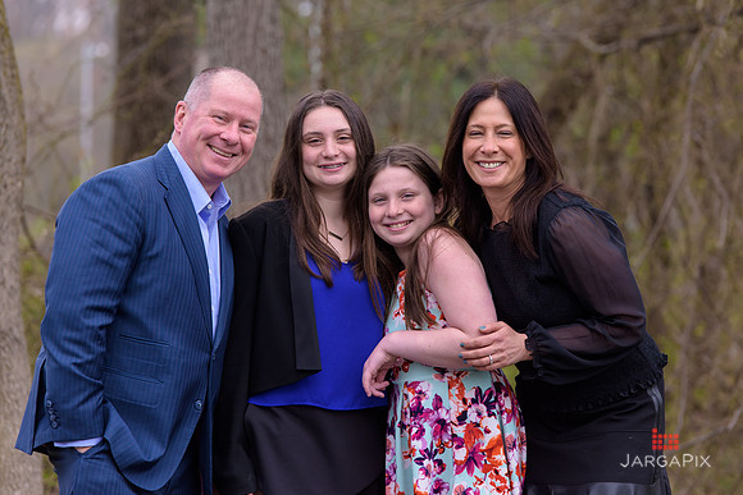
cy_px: 220
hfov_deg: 10.6
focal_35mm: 194
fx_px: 4013
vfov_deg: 7.1
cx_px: 413
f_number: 5
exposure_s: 1/500
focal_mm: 175
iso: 400
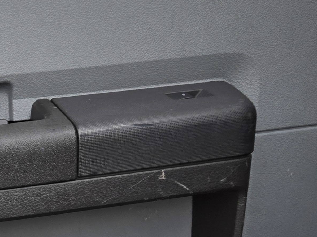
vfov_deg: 18.5
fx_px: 705
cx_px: -66
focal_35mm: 77
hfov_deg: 23.2
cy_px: 250
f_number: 1.8
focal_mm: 5.4
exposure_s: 1/180
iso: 40
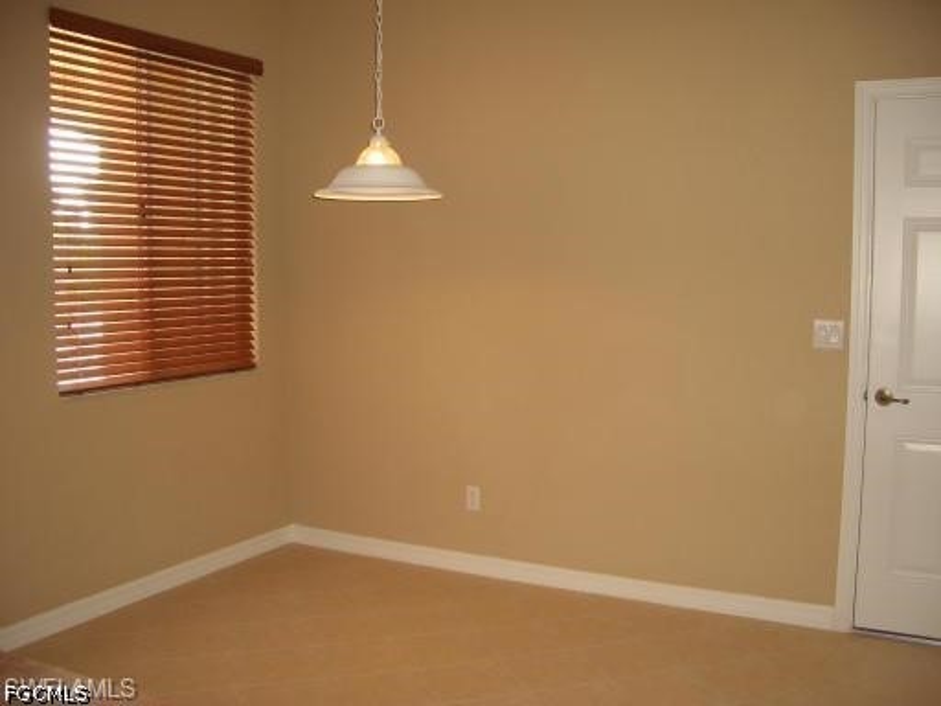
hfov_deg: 52.6
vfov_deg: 40.7
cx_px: 470
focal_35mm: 35
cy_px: 353
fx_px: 951
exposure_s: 1/60
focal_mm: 5.8
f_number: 2.6
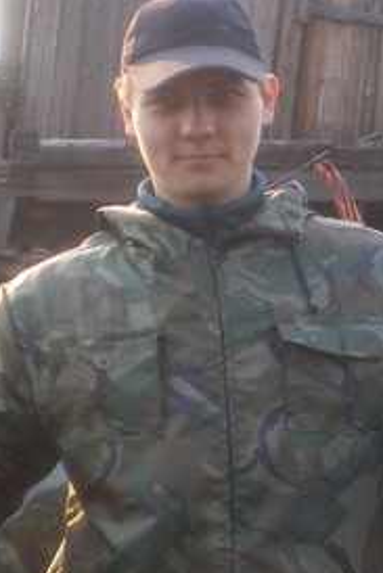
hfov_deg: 13.5
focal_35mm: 101
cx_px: 253
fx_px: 1610
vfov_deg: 20.2
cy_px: 311
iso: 64
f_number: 3.1
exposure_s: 1/100
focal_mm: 6.3
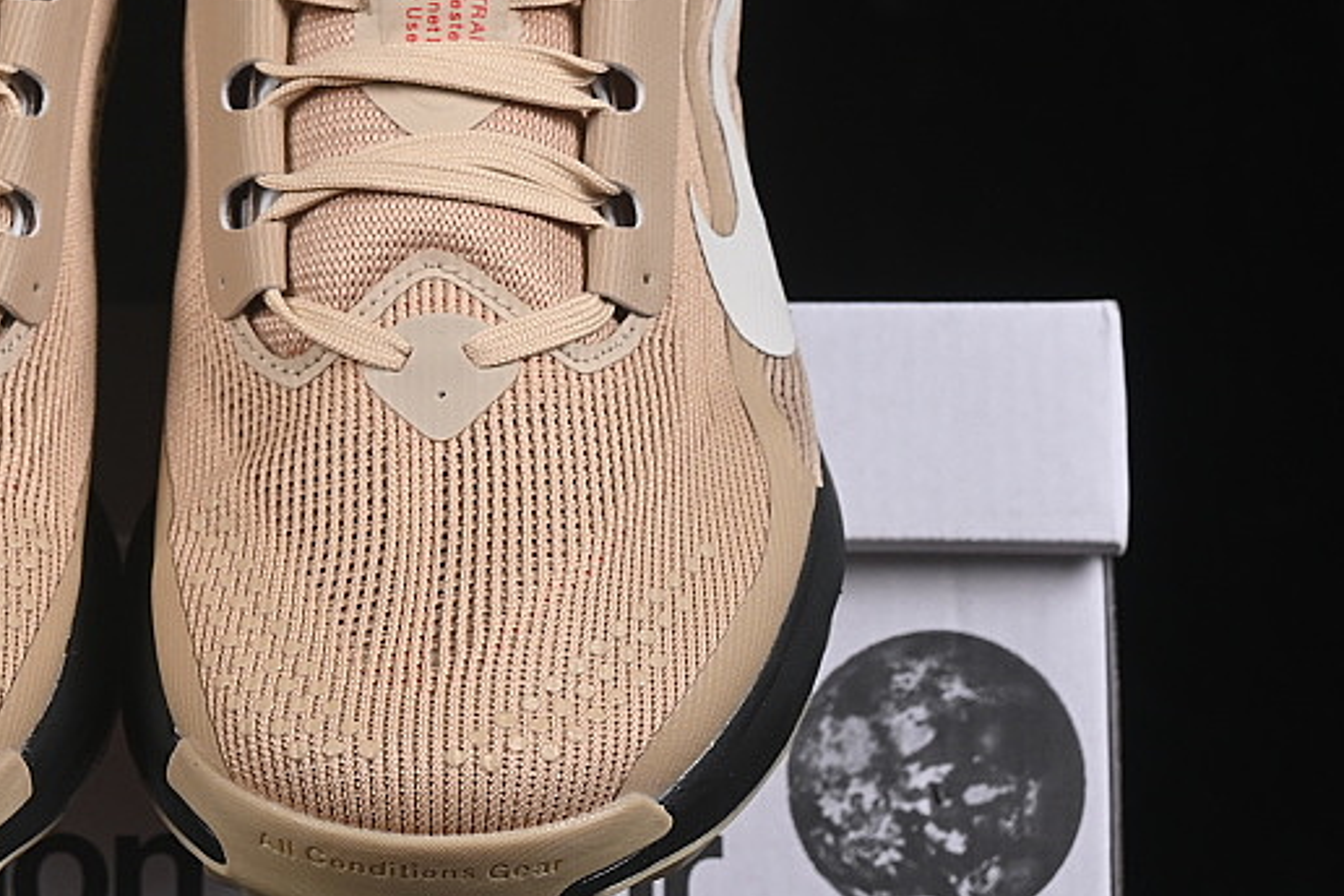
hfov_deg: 13.0
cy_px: 333
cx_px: 135
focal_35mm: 157
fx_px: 5861
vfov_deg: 8.7
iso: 160
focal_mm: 50
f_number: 8
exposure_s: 1/80
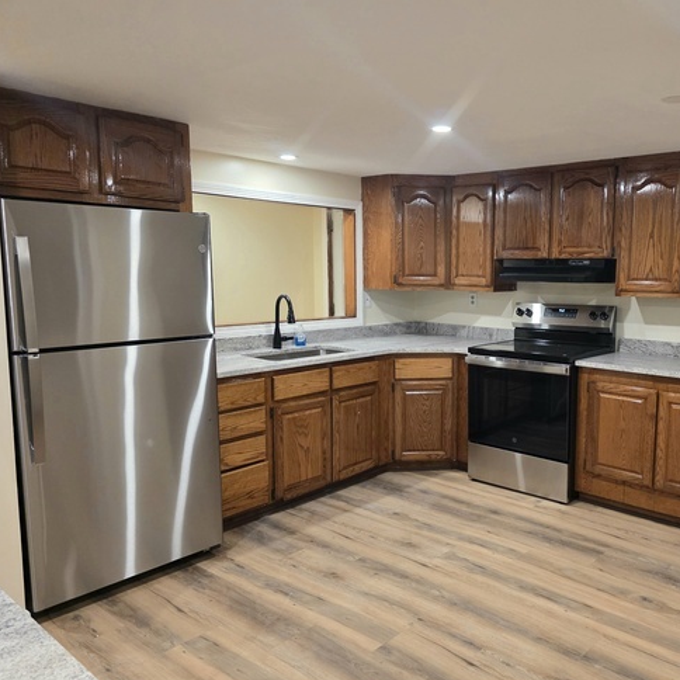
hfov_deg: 56.1
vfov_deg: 57.3
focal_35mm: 28
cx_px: 455
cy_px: 350
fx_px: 622
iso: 400
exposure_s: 1/120
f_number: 1.7
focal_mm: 6.3
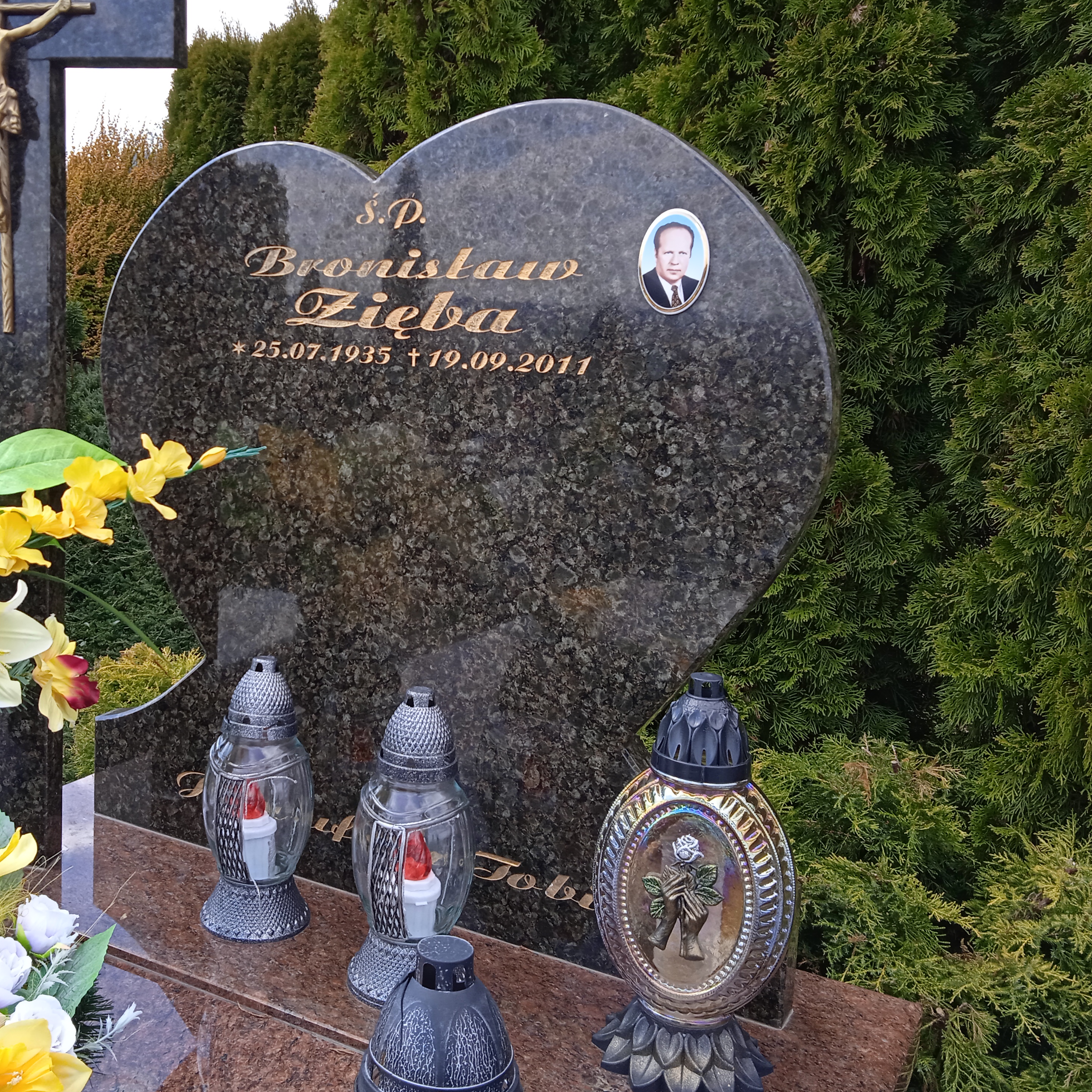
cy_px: 522
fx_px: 1249
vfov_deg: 47.2
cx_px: 364
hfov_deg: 46.5
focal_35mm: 35
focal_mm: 3.43
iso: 111
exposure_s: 1/296
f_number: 2.2
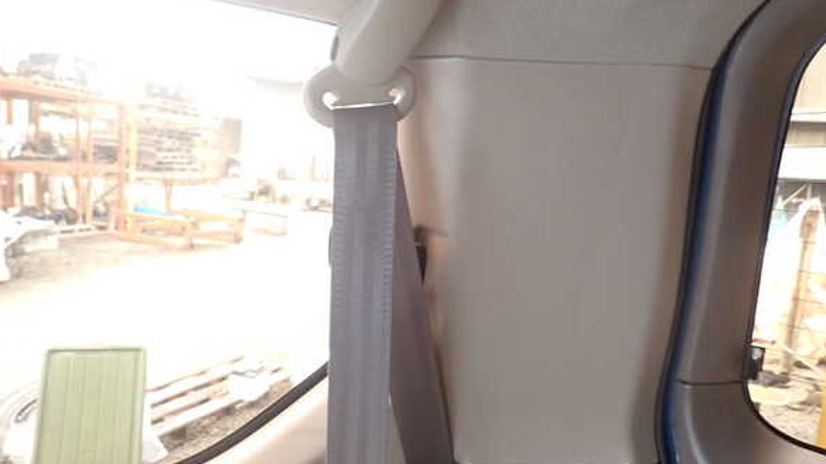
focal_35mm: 28
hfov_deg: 67.9
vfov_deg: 41.4
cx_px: 420
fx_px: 613
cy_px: 248
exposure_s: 1/30
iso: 640
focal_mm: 4.5
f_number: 2
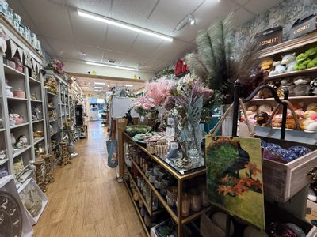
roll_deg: +0.4
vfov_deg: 85.7
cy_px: 118
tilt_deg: -4.9
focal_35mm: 14
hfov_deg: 102.1
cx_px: 158
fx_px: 128
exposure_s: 1/100
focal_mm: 2.22
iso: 160
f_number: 2.2
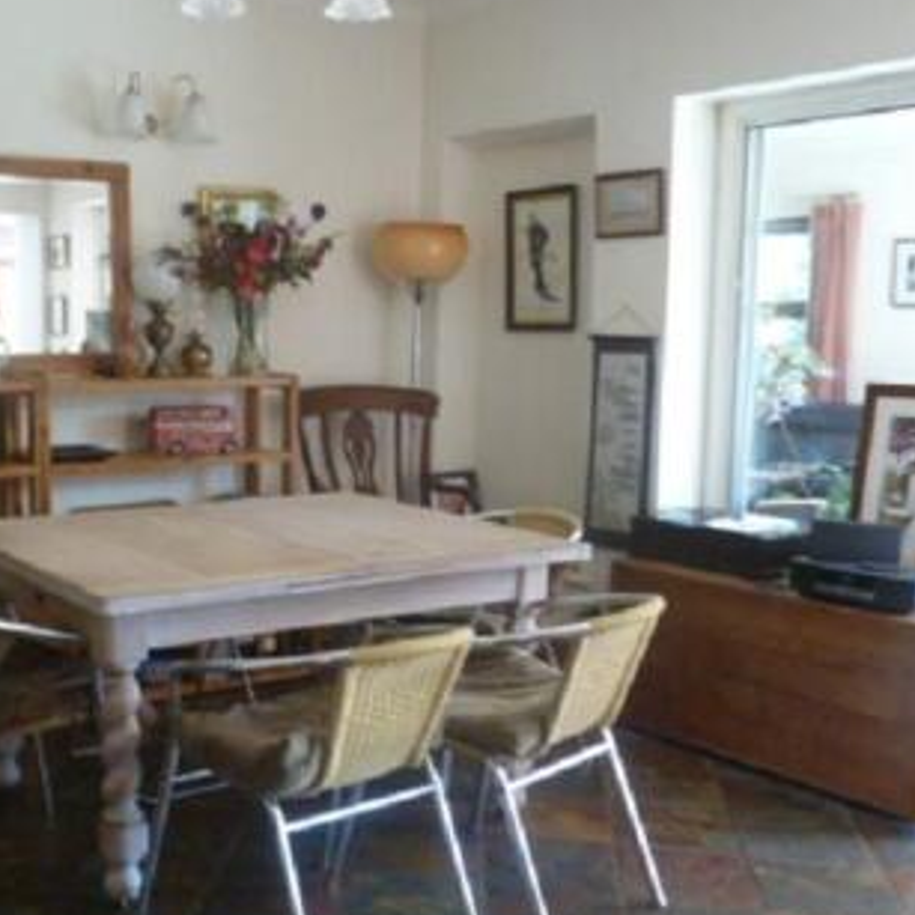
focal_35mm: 42
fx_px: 1256
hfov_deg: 38.6
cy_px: 508
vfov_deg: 40.0
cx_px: 192
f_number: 3.3
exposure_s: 1/30
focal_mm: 4.1
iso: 400
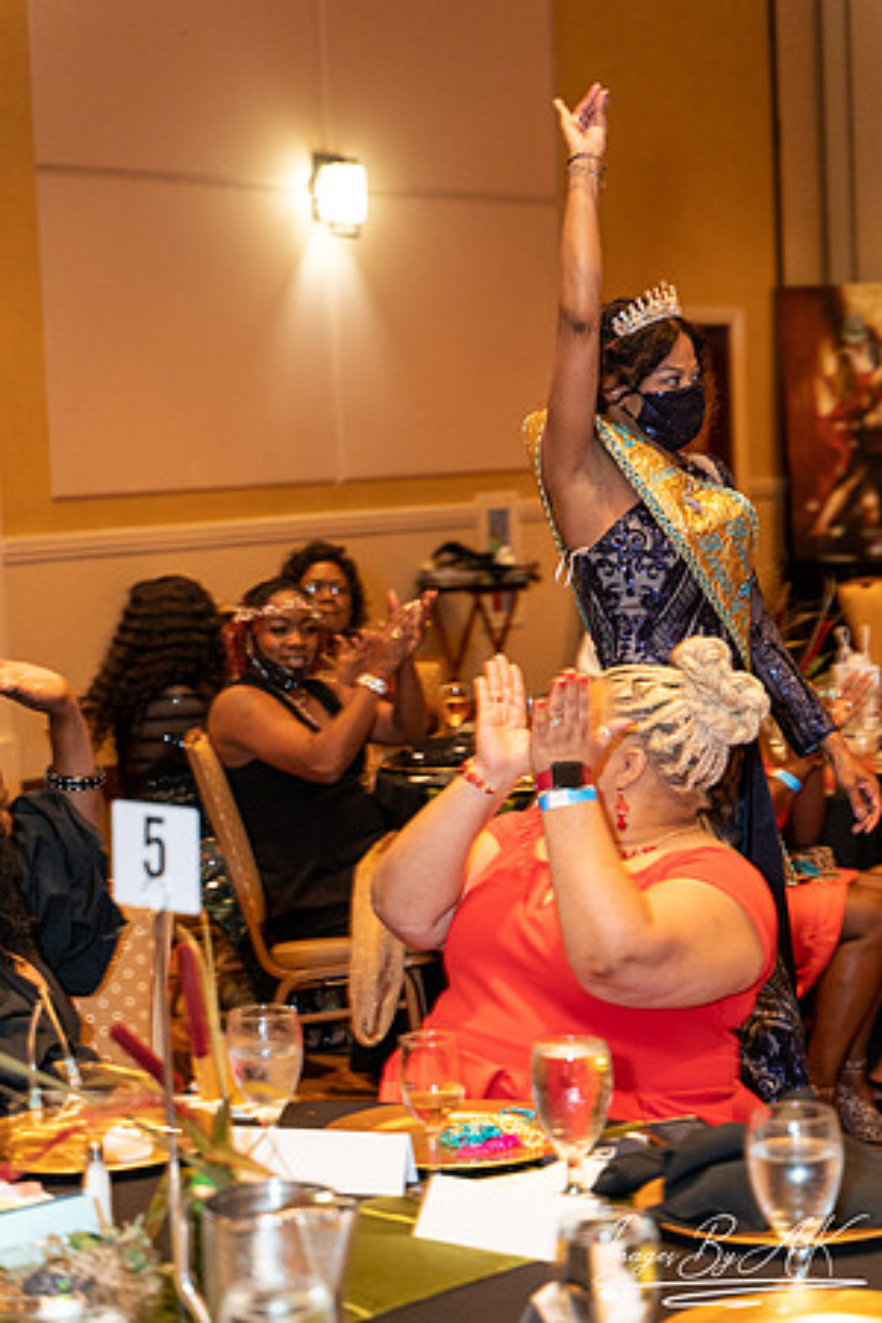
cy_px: 662
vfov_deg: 27.0
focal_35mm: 75
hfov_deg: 18.2
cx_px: 441
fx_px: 2756
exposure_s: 1/125
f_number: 4
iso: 4000
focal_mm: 75
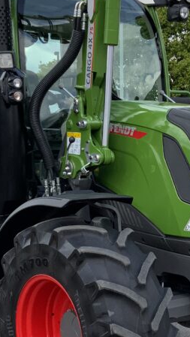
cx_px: 152
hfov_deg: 16.7
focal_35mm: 72
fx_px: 644
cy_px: 193
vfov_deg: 29.3
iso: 16
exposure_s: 1/1168
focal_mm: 3
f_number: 1.8
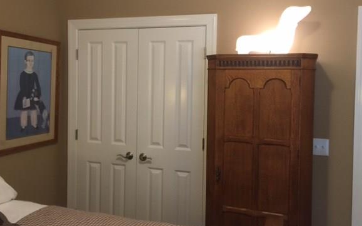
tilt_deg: -1.2
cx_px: 186
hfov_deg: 56.7
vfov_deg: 37.2
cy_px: 100
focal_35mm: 34
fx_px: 335
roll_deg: -0.7
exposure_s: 1/10
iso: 100
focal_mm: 4.15
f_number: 2.2
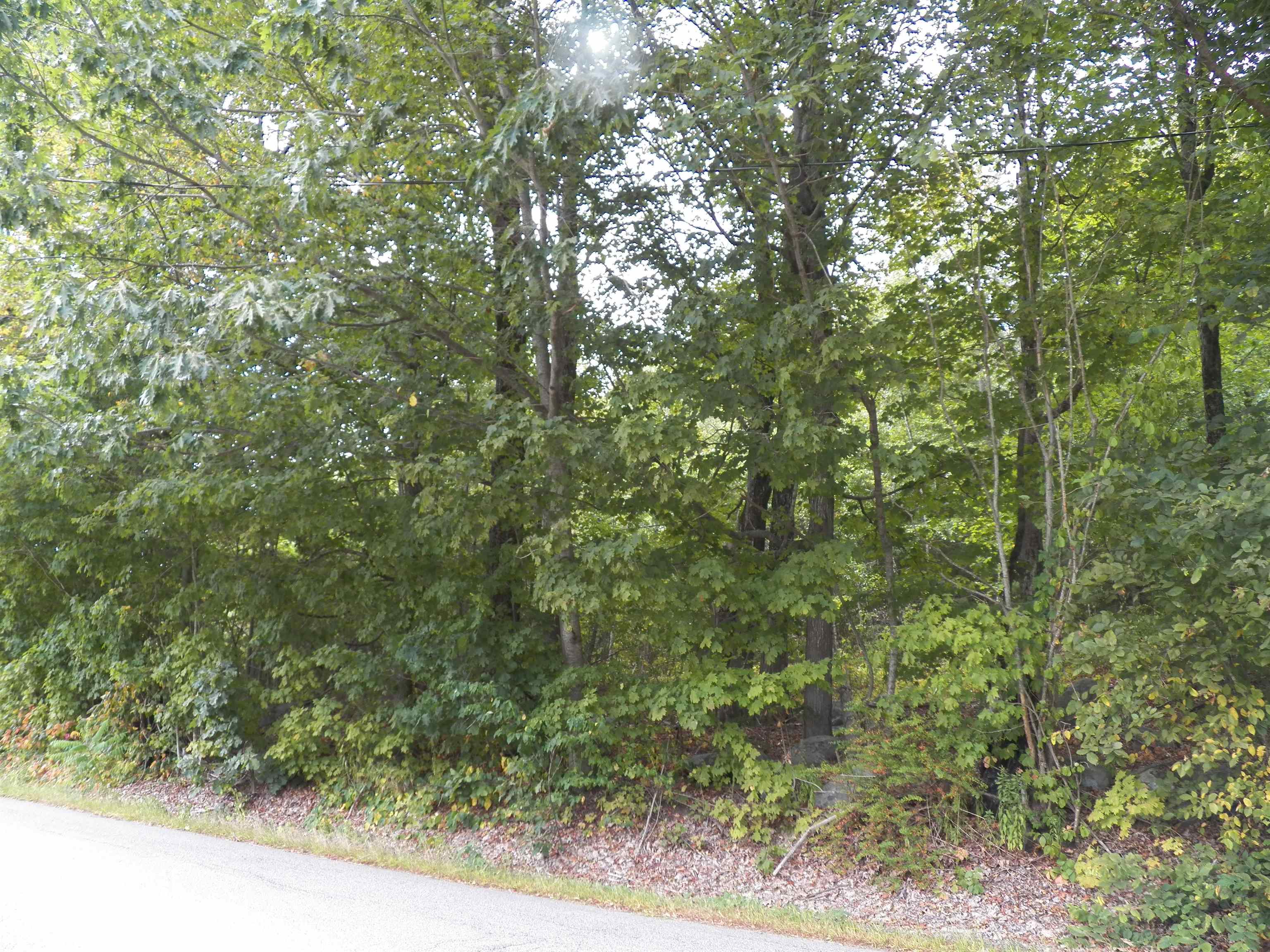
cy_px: 476
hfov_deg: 63.4
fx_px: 1027
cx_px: 635
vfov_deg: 49.7
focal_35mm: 28
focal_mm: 4.9
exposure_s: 1/160
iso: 125
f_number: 3.2
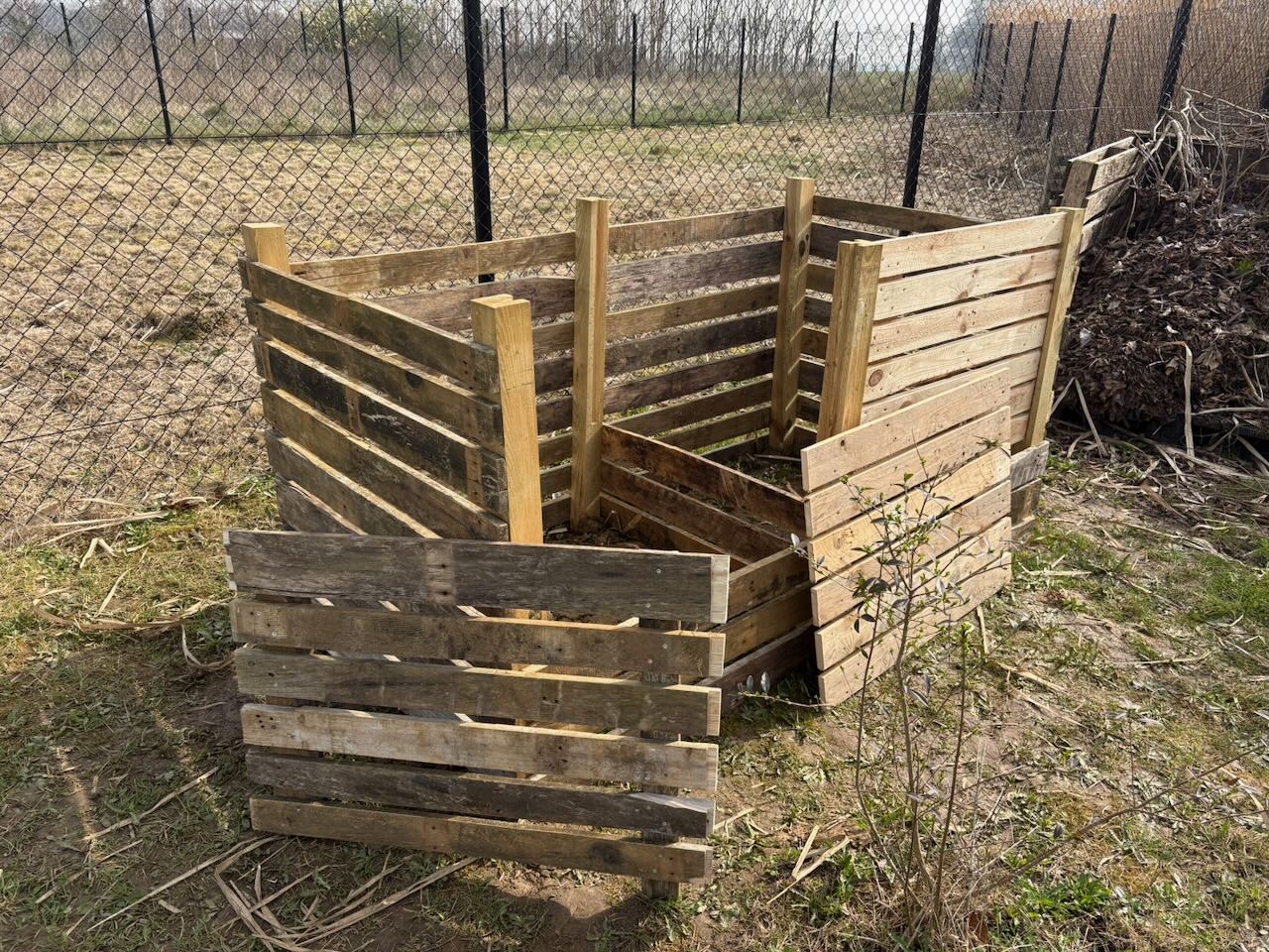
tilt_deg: -23.4
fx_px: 953
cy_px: 476
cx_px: 634
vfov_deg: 53.1
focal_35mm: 26
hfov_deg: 67.3
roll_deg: +1.0
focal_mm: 5.96
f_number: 1.6
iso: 50
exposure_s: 1/1337
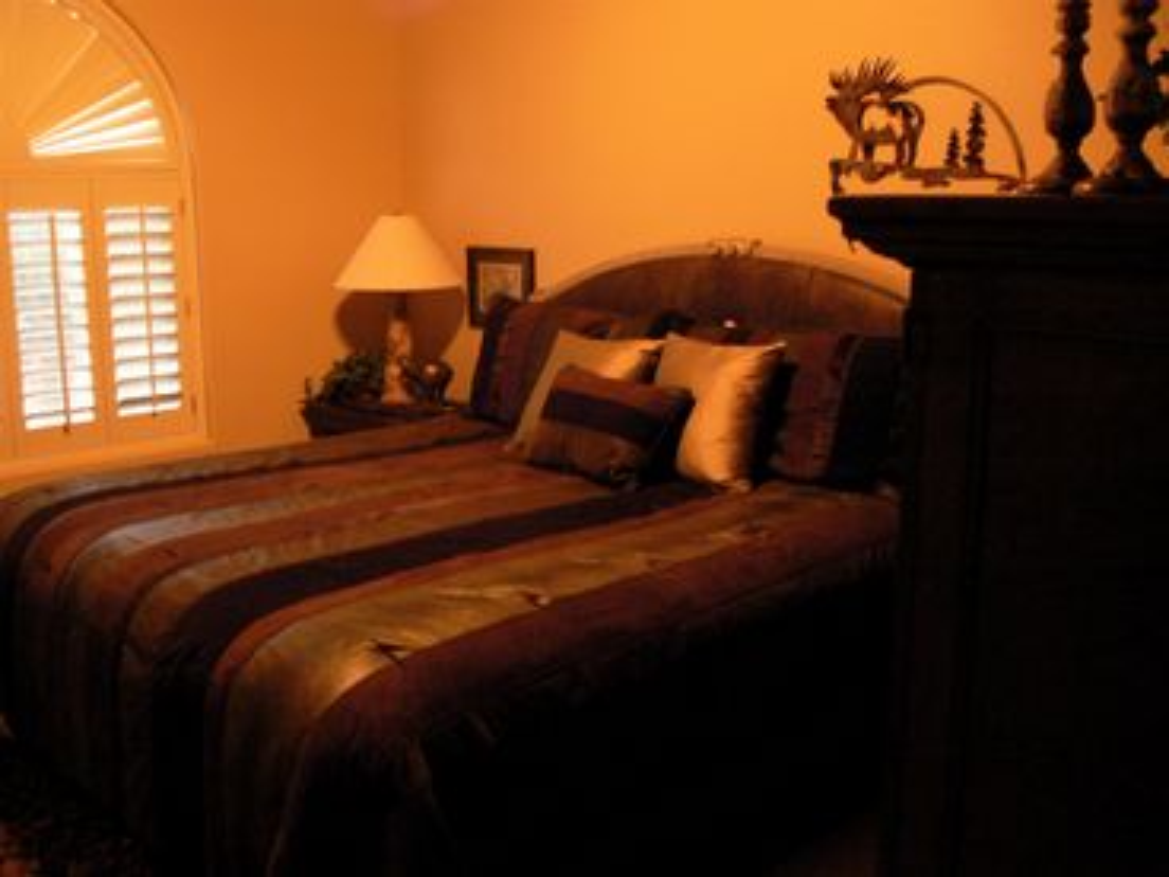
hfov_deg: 51.4
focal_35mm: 36
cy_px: 438
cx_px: 584
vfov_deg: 39.7
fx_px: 1216
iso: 200
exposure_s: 1/4
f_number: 2.8
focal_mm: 6
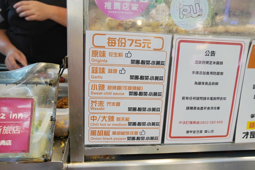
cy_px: 85
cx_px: 128
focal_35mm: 31
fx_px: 220
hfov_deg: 60.3
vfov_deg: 42.3
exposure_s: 1/160
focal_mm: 31
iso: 1250
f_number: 4
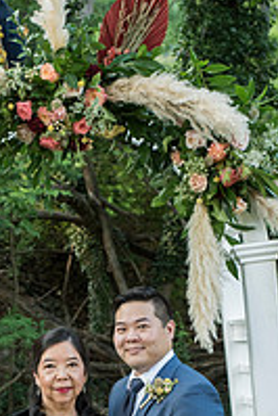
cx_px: 75
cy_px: 414
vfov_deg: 17.7
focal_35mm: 113
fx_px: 1307
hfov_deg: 12.1
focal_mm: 50
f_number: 5.6
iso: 1250
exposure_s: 1/125
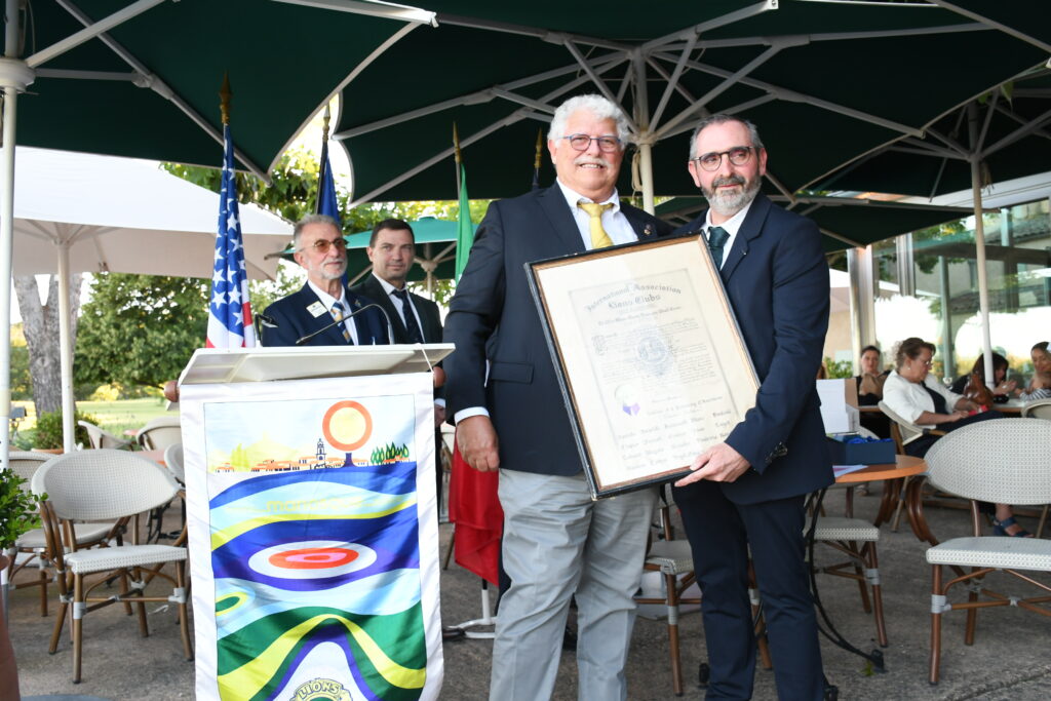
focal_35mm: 30
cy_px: 350
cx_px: 526
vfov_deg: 43.6
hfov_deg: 61.9
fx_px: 876
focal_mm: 20
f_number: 4.5
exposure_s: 1/125
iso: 640
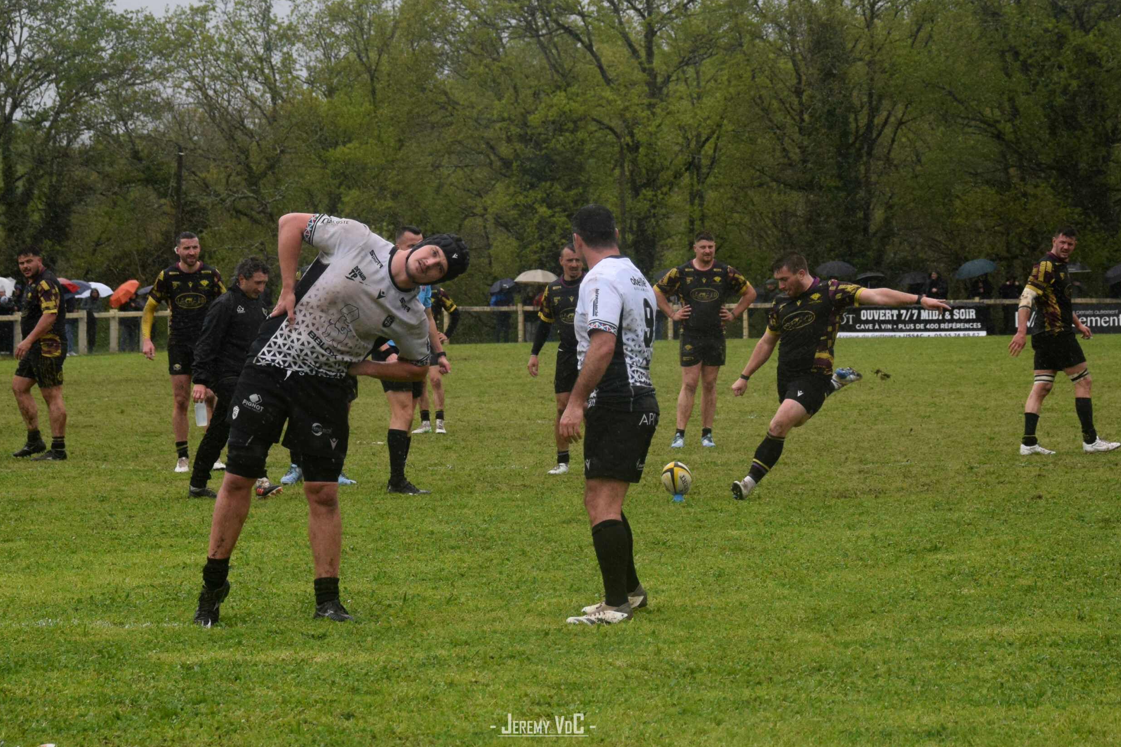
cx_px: 551
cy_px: 363
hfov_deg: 22.6
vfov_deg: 15.2
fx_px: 2802
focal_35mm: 90
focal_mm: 58
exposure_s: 1/800
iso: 800
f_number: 5
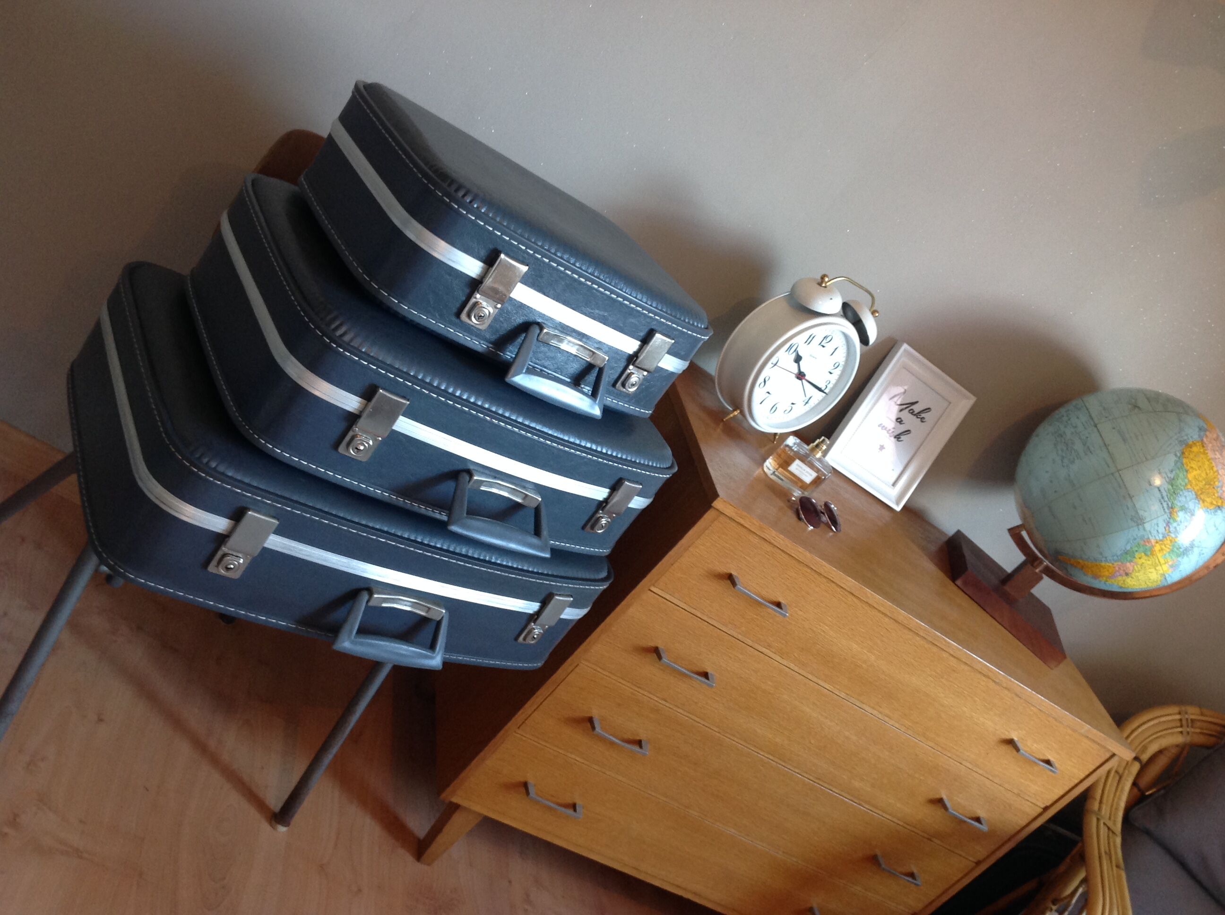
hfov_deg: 52.7
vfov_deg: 40.6
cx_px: 612
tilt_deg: -20.2
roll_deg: -41.7
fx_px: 1237
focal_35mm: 35
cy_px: 458
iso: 125
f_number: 2.4
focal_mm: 4.28
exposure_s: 1/15
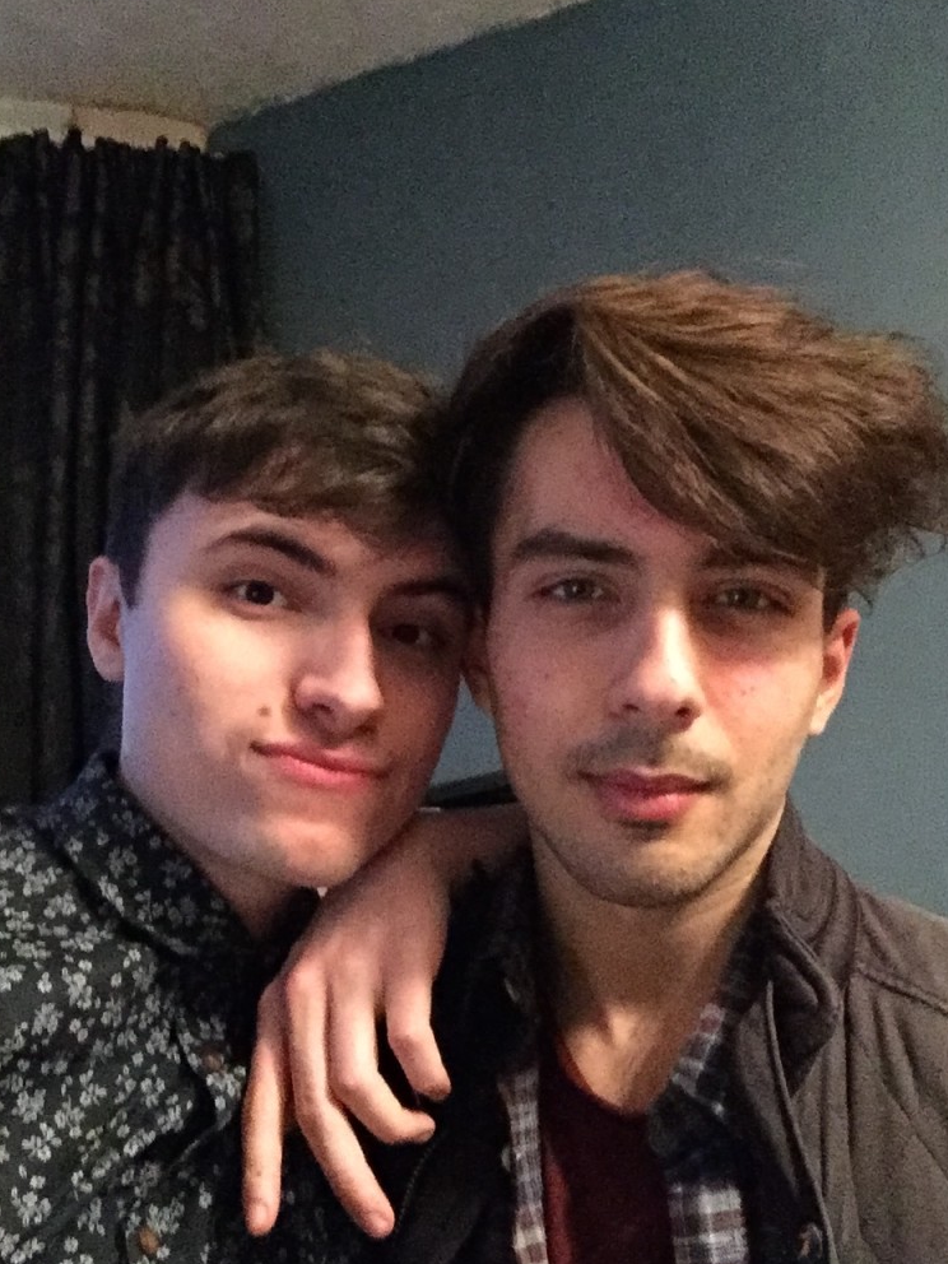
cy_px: 646
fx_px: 1168
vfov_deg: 56.8
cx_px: 475
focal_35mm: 32
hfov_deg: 44.2
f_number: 2.2
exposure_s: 1/17
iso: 1250
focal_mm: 2.65
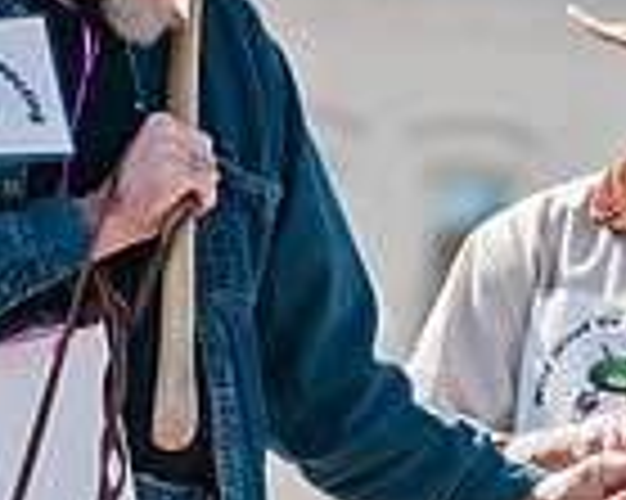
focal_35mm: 510
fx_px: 9442
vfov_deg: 3.0
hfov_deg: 3.8
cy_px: 815
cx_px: 448
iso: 200
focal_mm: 112
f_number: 4
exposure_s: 1/1250
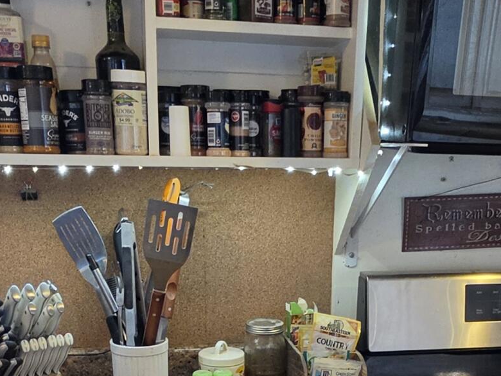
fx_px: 724
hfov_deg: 38.0
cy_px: 451
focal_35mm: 50
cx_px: 303
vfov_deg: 26.0
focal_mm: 2.2
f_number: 1.9
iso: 400
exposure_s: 1/60
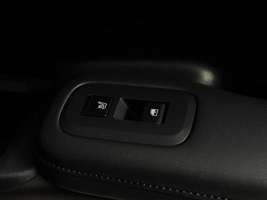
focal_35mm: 48
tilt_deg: -37.9
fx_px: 370
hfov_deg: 39.7
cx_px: 134
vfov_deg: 30.3
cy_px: 100
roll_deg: +2.0
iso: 320
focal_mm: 6.86
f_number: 1.78
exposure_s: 1/33
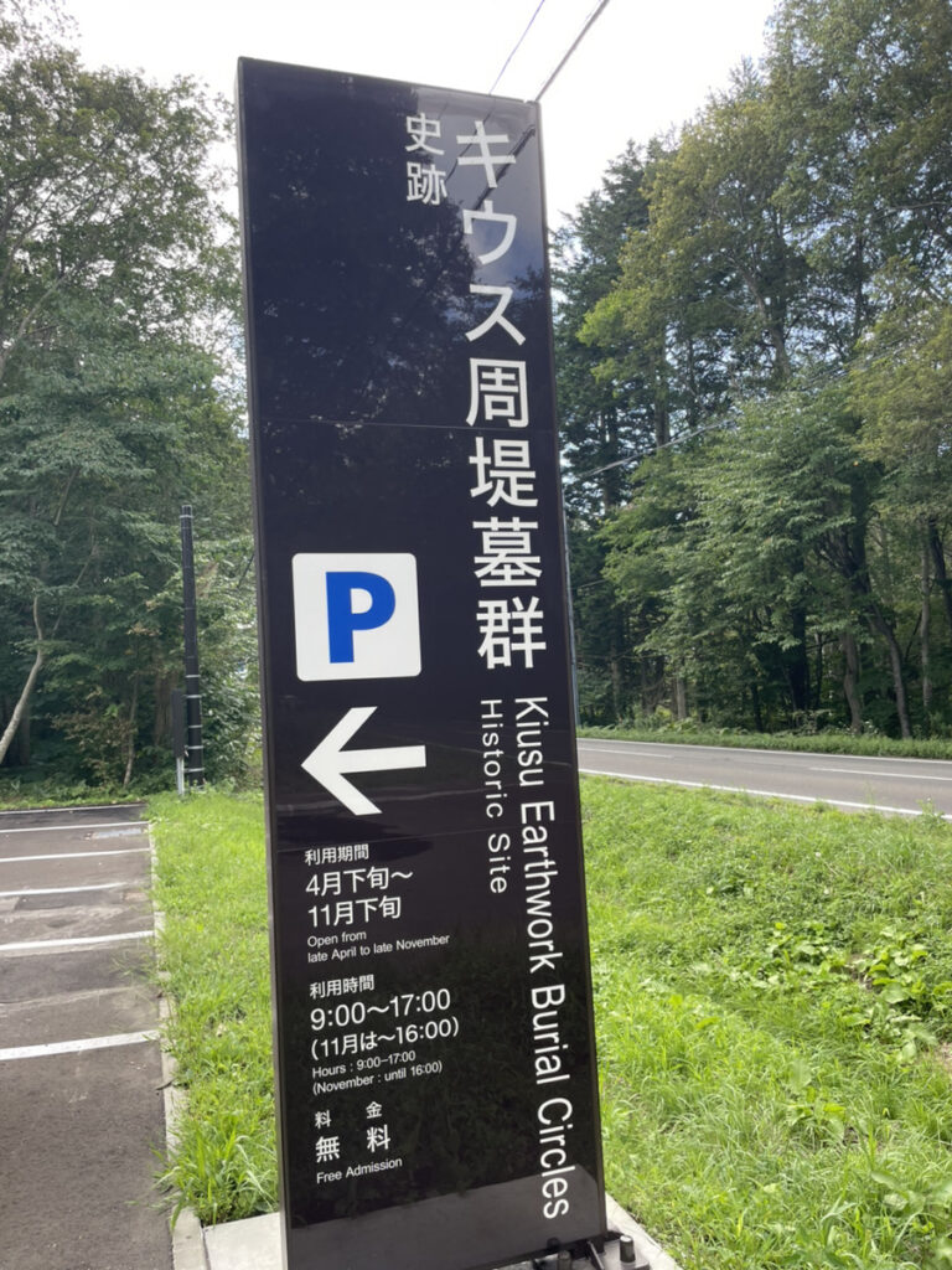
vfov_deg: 67.3
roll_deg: +3.8
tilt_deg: +3.6
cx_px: 476
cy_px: 635
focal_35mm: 26
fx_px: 953
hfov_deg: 53.1
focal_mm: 4.2
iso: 32
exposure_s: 1/278
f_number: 1.6
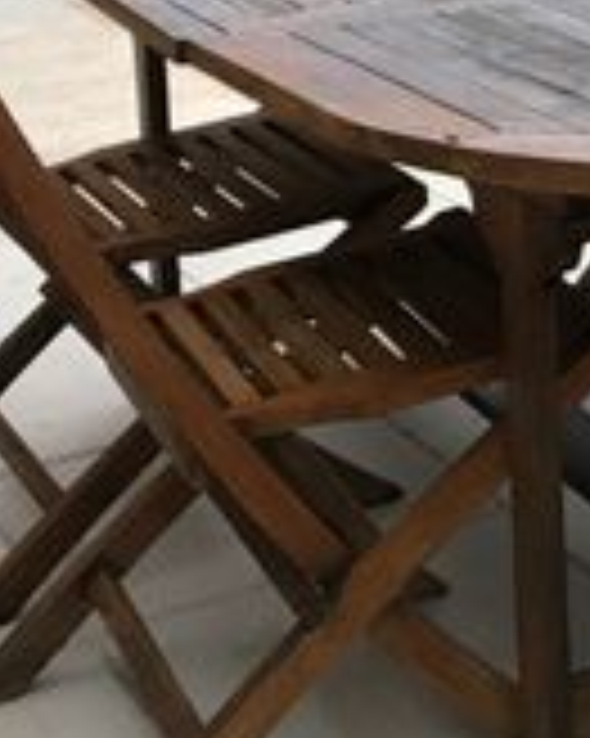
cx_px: 982
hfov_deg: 14.0
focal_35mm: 100
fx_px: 2185
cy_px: -94
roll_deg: +1.6
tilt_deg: -9.8
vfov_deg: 18.4
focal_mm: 3.99
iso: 32
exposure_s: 1/33
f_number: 1.8
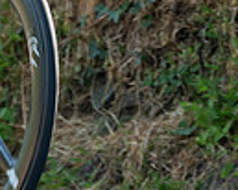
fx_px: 5300
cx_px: -6
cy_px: -65
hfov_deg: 2.6
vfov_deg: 2.1
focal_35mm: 753
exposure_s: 1/1000
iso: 500
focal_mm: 108
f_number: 3.5
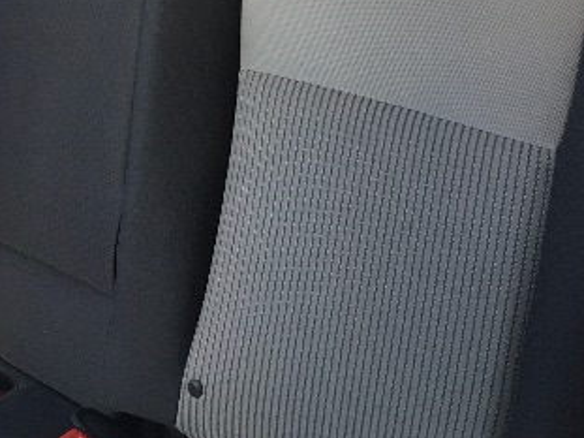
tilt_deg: -14.4
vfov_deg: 20.6
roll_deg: -1.7
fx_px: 1147
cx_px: 263
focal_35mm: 68
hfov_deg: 28.6
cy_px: -39
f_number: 2.2
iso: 25
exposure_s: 1/30
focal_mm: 4.15
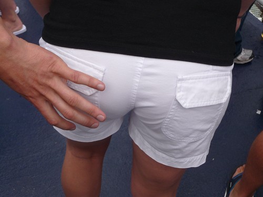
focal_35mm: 45
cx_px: 132
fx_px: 342
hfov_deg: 42.1
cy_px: 98
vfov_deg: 32.2
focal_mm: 7.6
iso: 100
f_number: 4.1
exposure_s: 1/320
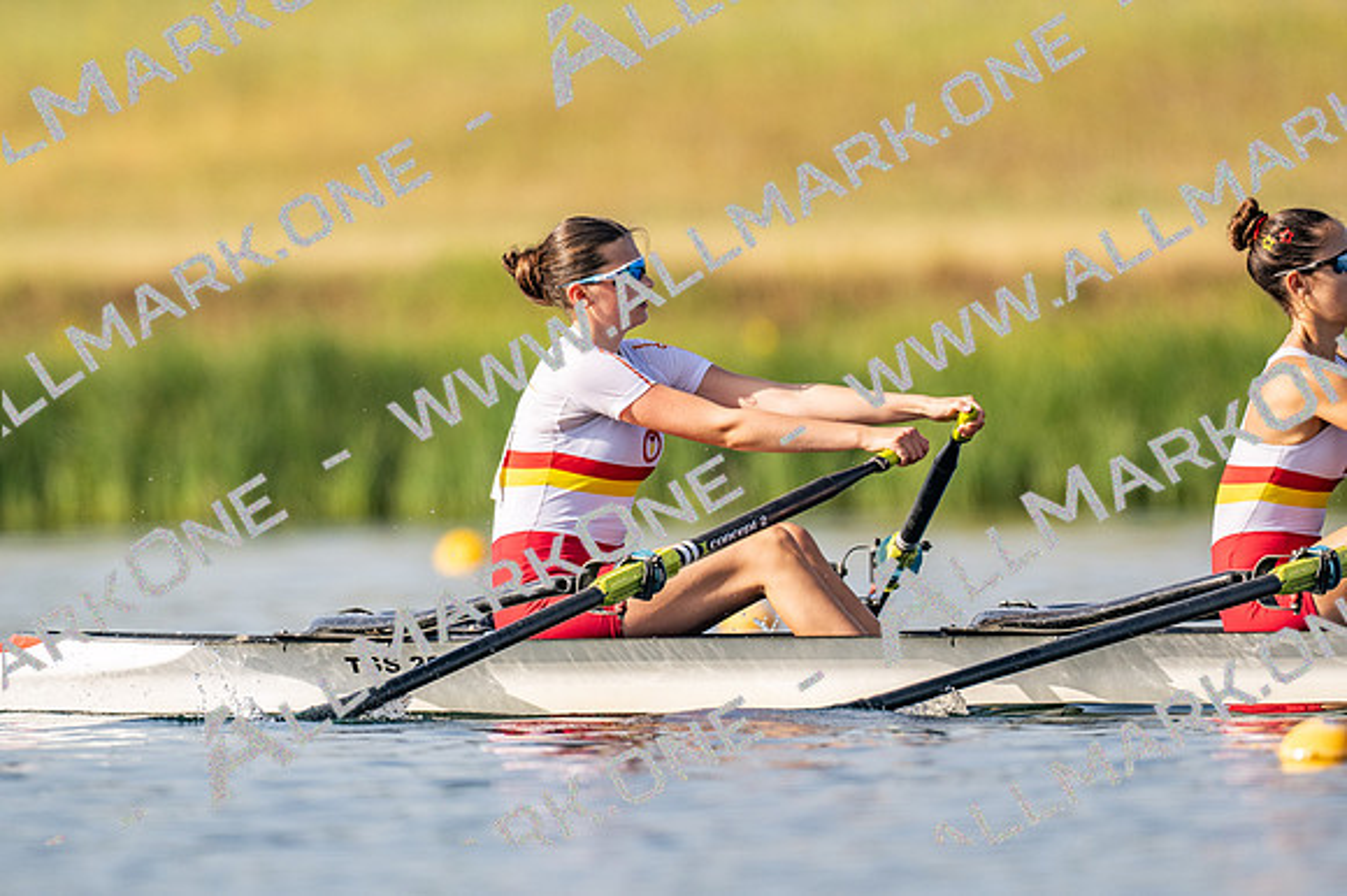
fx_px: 33655
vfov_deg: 1.5
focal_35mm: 900
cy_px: 448
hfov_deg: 2.3
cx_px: 674
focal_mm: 600
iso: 160
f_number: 4
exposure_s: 1/2500
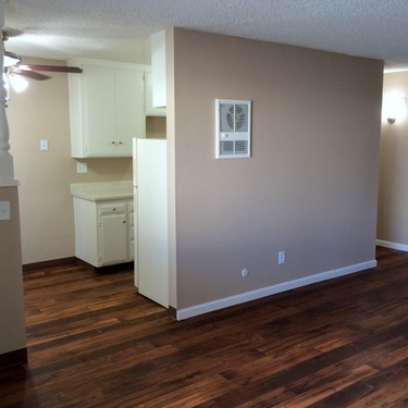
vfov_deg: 47.2
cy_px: 205
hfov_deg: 47.2
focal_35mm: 35
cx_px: 200
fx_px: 467
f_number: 2.2
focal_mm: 4.15
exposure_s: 1/30
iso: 100
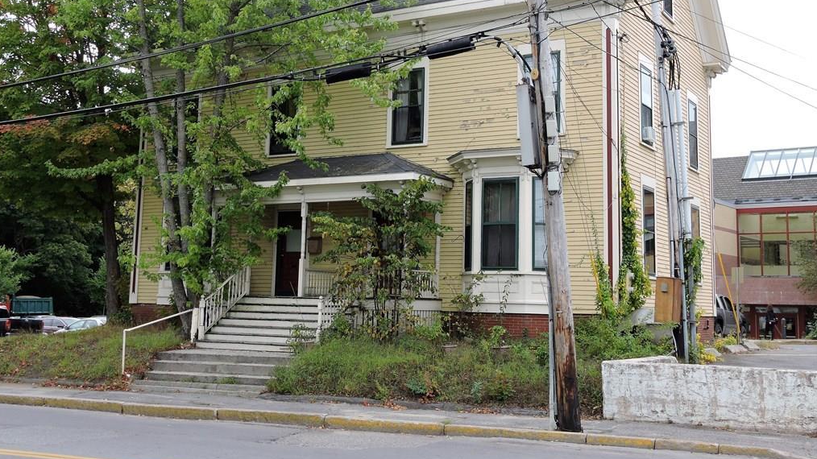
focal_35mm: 44
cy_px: 159
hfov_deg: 46.4
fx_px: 953
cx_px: 406
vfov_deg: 27.0
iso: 100
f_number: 3.8
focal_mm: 7.2
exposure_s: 1/250
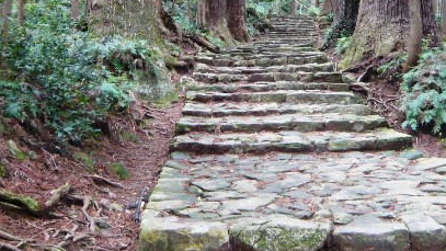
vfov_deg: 21.7
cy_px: 24
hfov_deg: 38.3
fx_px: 639
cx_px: 267
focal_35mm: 54
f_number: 2.8
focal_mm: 4.6
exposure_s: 1/25
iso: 200
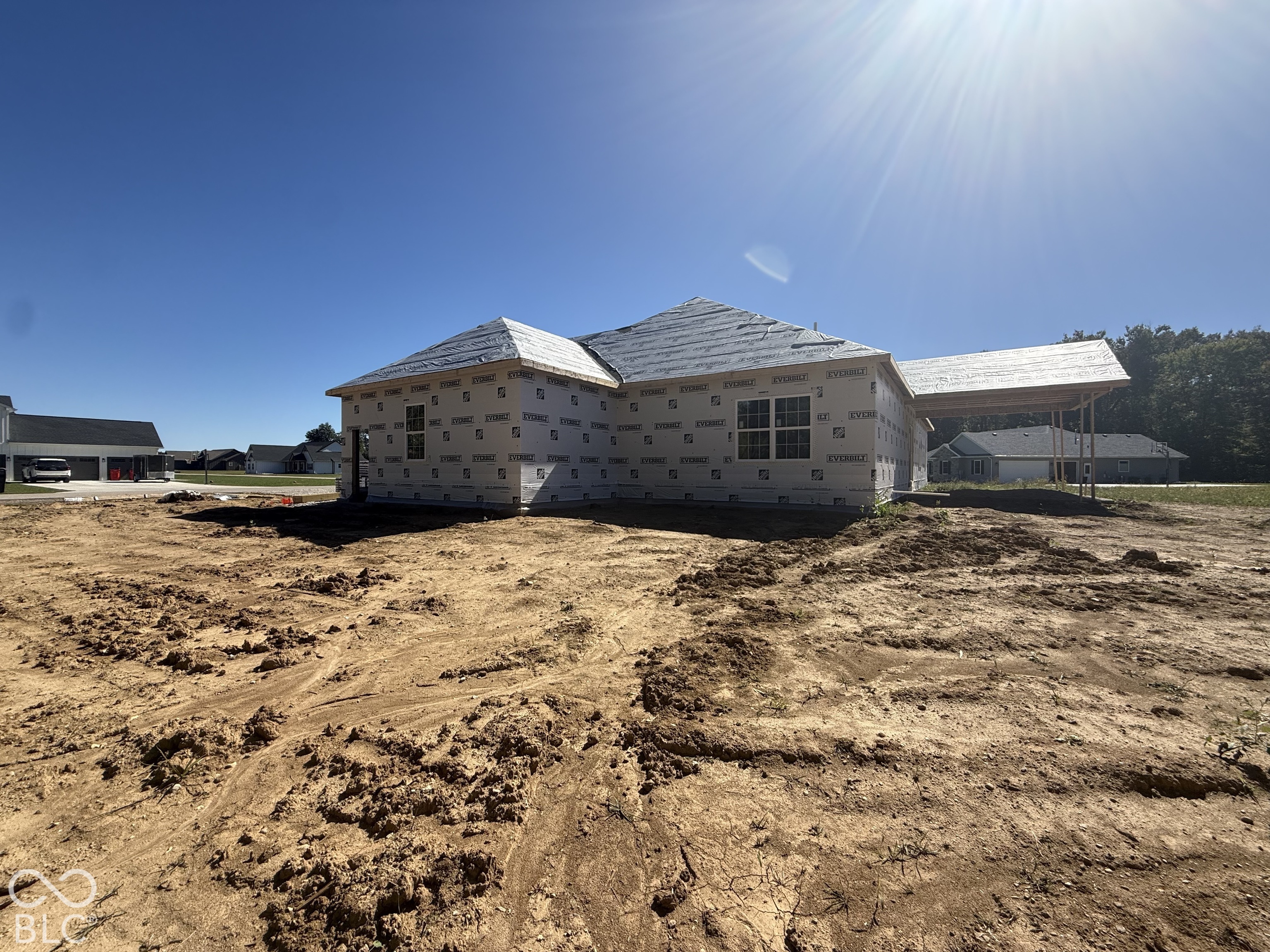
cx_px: 635
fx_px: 514
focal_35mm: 14
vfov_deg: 85.7
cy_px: 476
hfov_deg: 102.1
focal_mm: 2.22
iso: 50
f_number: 2.2
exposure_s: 1/2092
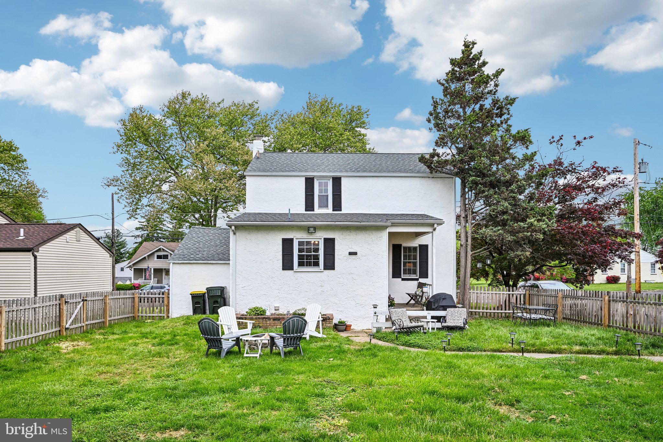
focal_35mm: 23
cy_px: 221
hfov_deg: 76.1
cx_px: 332
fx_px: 424
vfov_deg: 55.1
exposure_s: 1/200
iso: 800
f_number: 8
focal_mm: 23
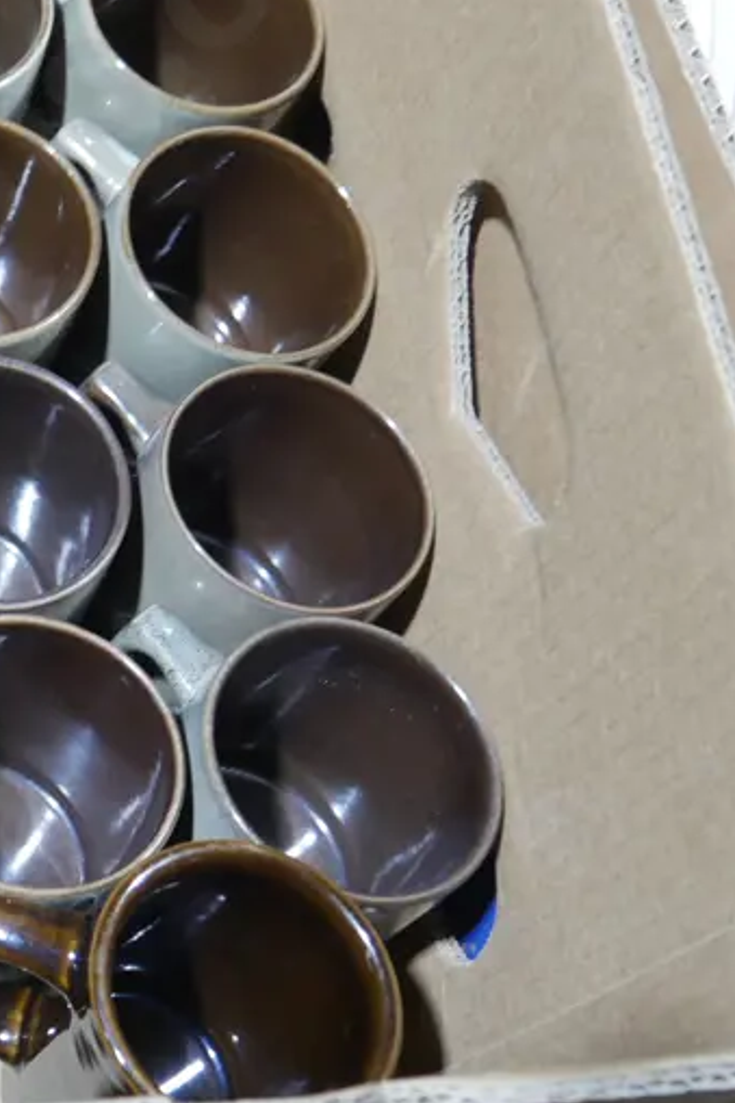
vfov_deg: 30.0
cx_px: -340
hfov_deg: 18.2
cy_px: 412
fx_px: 2053
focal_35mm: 67
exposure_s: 1/60
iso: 640
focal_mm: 16
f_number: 3.6
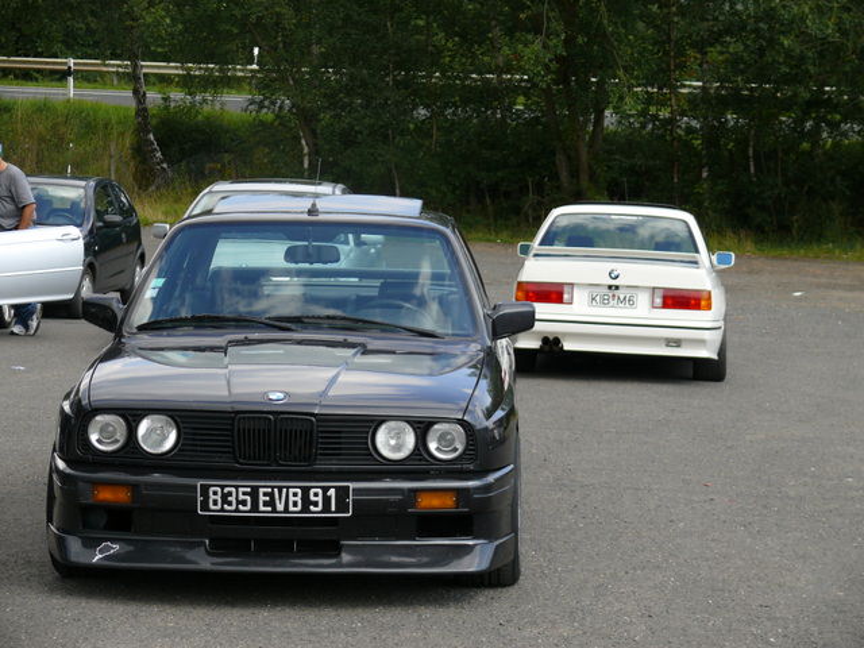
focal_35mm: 115
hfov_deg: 17.1
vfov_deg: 12.9
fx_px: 2870
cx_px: 432
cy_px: 324
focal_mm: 24.3
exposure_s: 1/500
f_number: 3.6
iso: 100
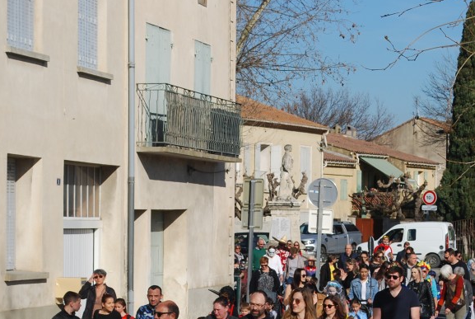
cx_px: 225
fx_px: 1888
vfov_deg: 9.6
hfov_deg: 14.3
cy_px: 245
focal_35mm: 143
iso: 100
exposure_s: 1/320
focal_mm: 55
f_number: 9
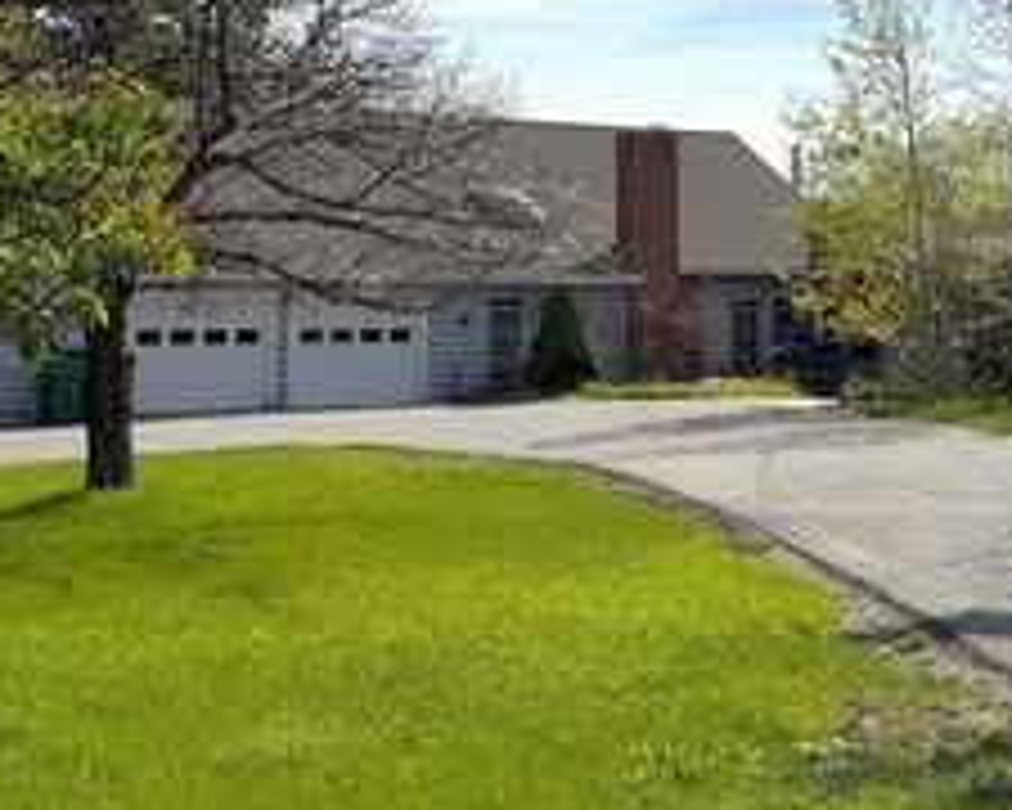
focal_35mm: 65
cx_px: 549
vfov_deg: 23.0
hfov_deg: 29.1
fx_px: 1947
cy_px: 110
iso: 80
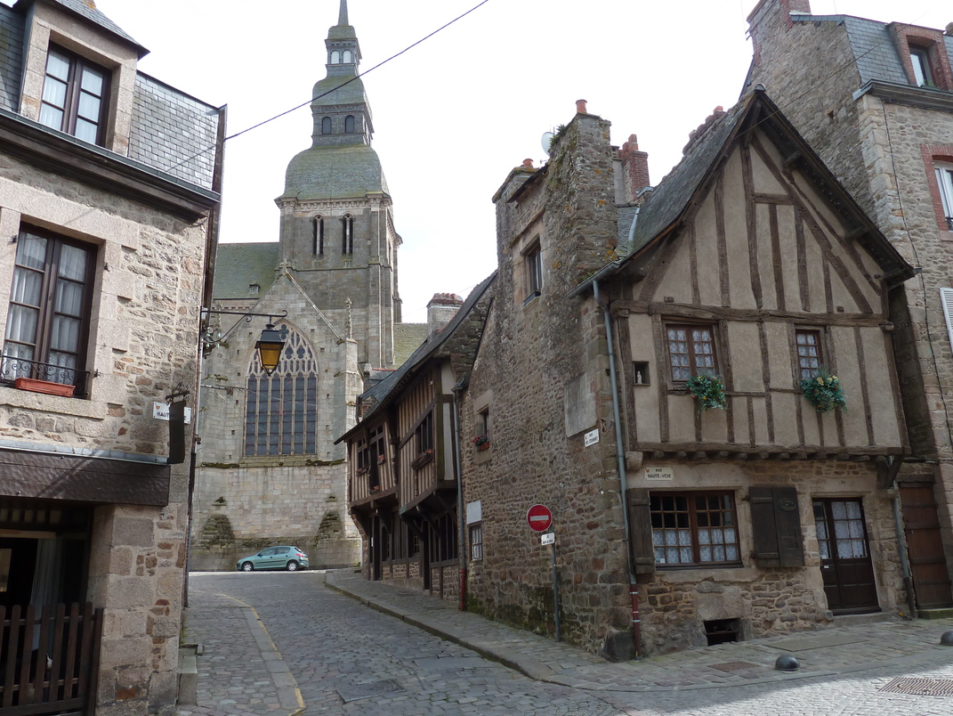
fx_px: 771
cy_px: 366
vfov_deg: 49.8
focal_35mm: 28
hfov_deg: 63.4
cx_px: 485
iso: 80
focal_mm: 4.1
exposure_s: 1/200
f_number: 4
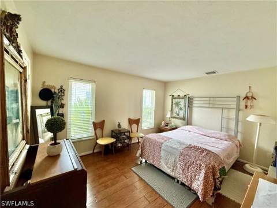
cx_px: 138
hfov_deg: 102.1
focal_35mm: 14
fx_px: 112
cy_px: 104
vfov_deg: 85.7
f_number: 2.2
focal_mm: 2.22
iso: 320
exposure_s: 1/99
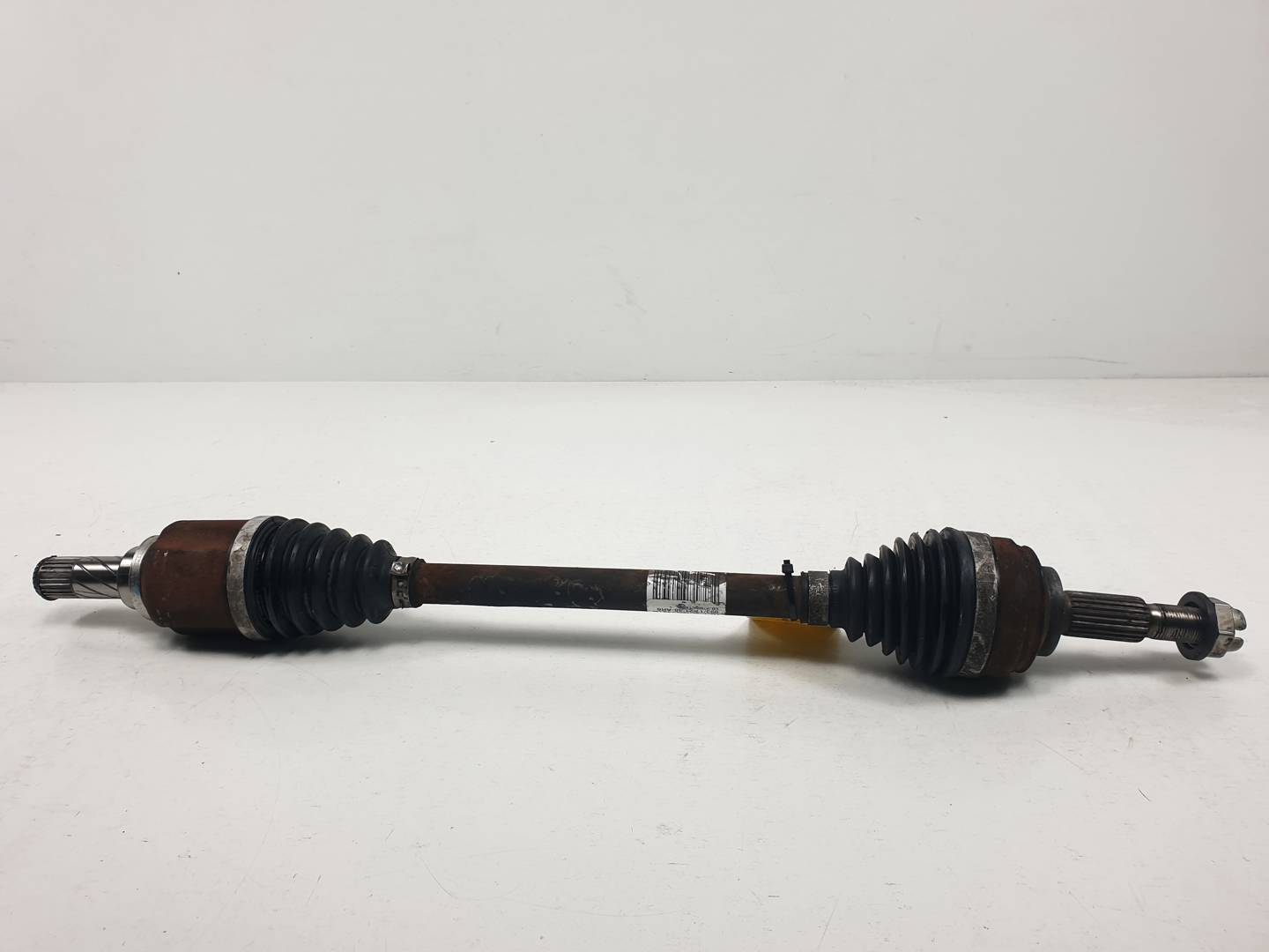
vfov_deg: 53.1
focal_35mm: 26
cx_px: 634
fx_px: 953
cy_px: 476
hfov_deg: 67.3
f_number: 2.4
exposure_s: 1/346
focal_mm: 4.3
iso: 50
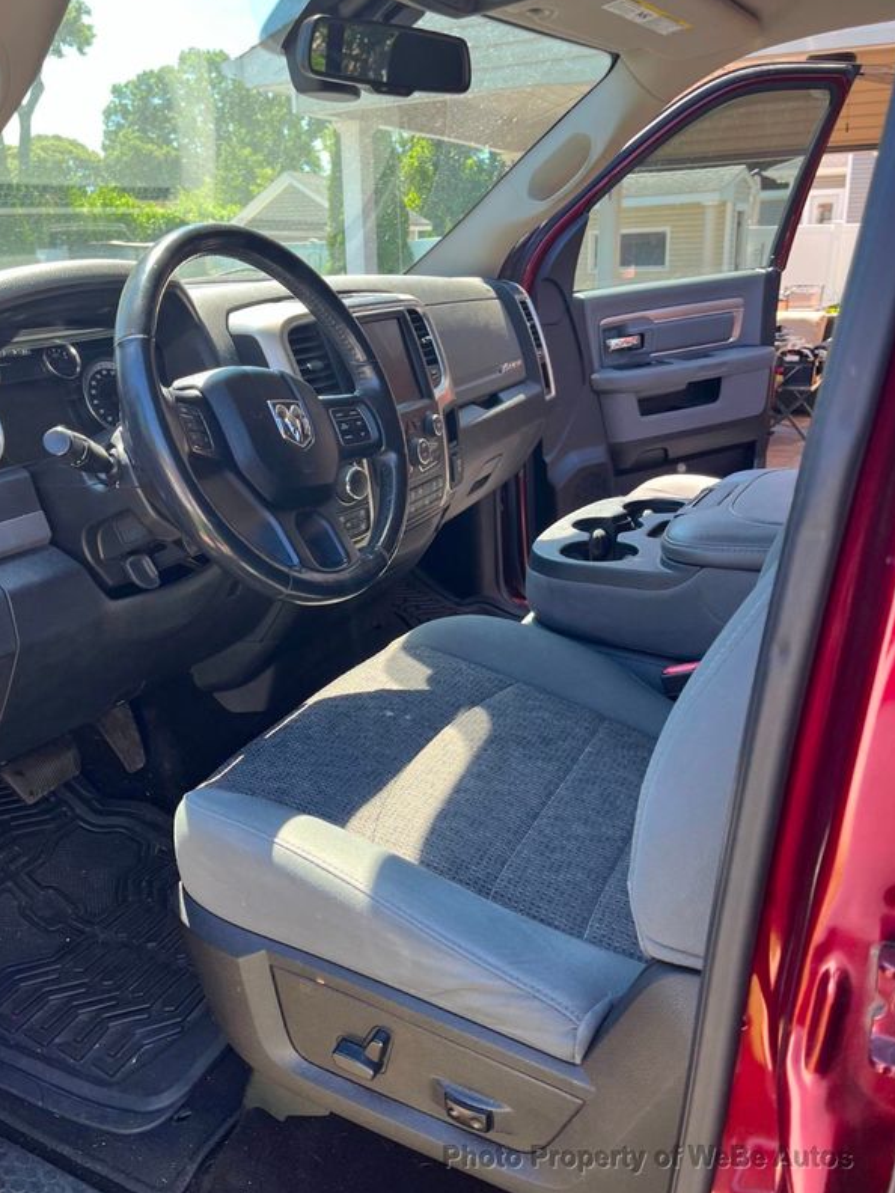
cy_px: 570
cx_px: 420
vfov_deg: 63.4
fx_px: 965
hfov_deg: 49.7
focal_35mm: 28
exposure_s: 1/176
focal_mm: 5.1
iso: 40
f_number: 1.6
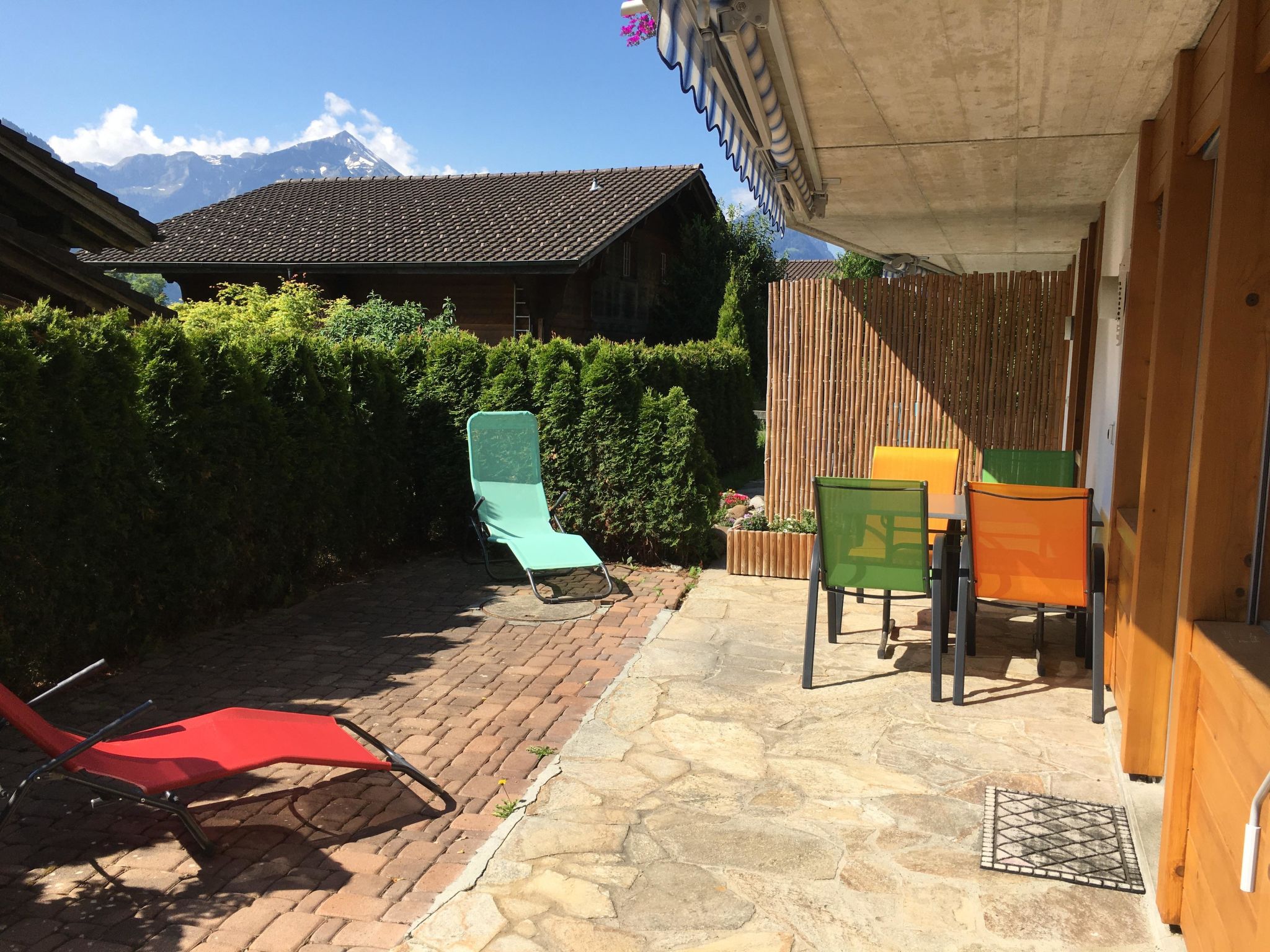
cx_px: 635
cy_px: 476
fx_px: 1064
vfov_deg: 48.2
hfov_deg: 61.7
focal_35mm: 29
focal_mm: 4.15
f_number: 2.2
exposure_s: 1/1166
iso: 25
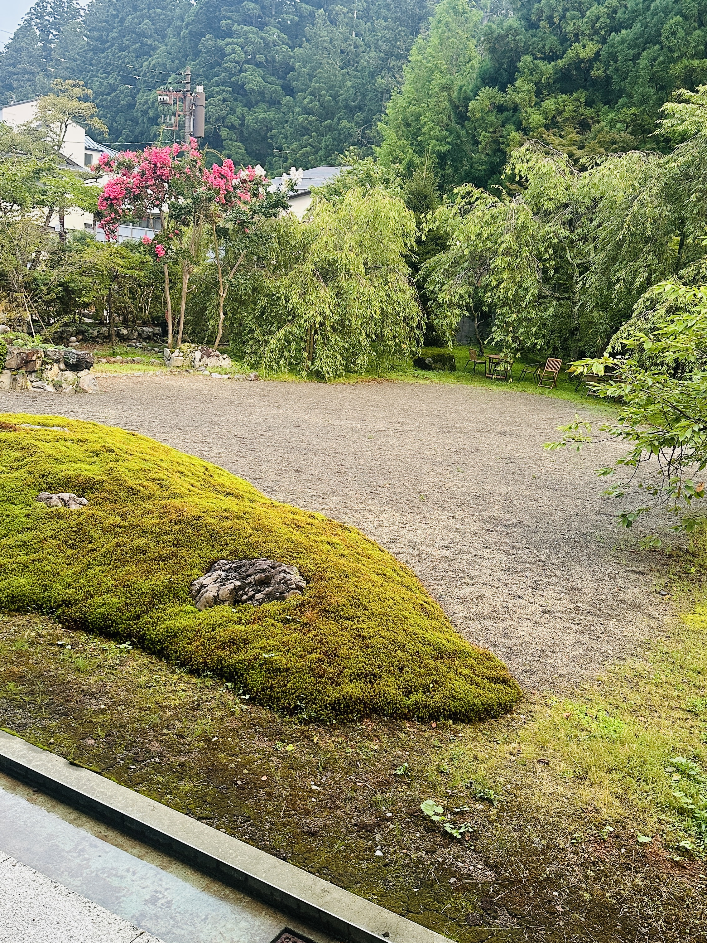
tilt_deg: -13.8
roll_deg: -7.5
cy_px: 498
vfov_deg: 56.8
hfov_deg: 44.1
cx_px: 397
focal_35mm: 32
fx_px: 871
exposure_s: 1/109
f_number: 1.78
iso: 250
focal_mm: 6.86
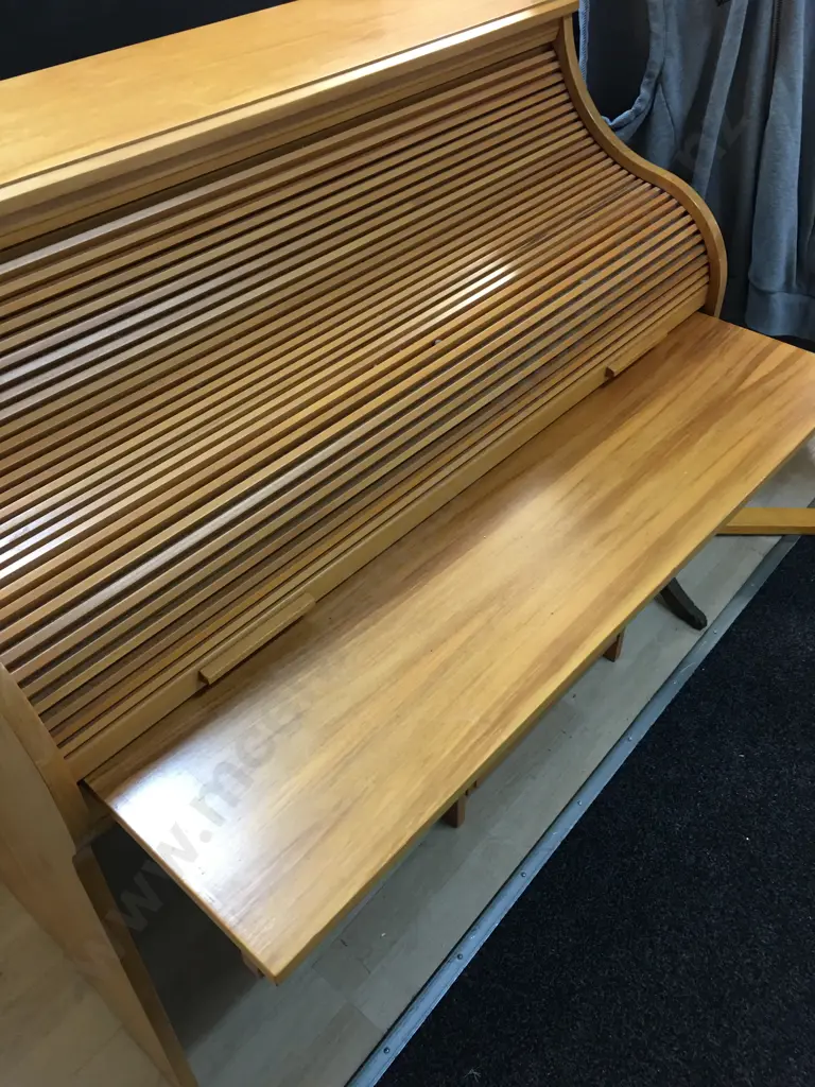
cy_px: 544
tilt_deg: -40.5
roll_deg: +0.3
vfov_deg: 61.7
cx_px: 408
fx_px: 910
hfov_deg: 48.2
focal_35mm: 29
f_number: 2.2
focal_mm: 4.15
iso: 80
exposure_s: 1/17
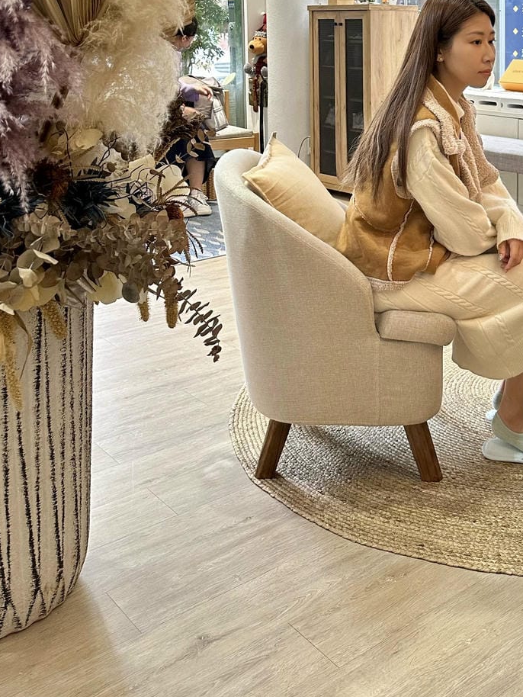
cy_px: 126
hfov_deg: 33.1
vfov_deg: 42.5
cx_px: 440
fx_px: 846
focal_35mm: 42
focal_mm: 6.86
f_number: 1.78
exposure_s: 1/120
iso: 200
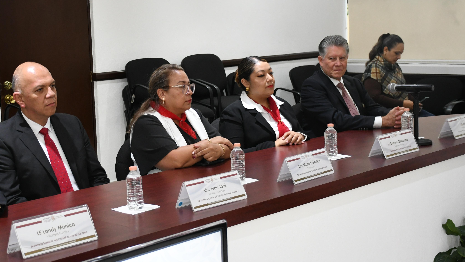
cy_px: 105
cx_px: 158
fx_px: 789
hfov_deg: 32.6
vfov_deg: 18.8
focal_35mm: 64
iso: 1600
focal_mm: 30
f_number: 4
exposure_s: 1/100
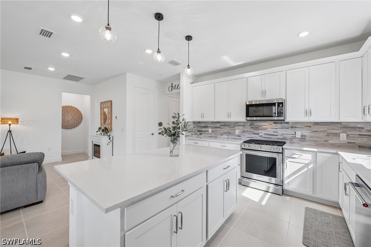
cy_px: 124
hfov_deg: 104.3
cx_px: 186
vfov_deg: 81.2
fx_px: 144
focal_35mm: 14
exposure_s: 1/50
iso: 400
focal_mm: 14
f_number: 8
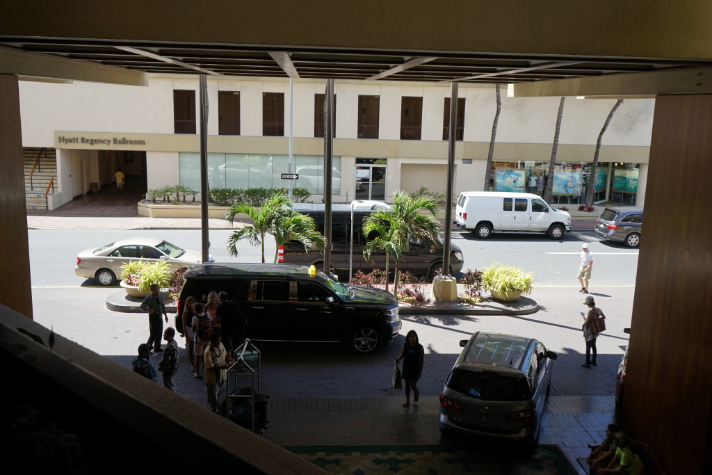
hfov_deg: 55.8
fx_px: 672
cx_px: 356
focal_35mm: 34
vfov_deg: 38.9
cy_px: 238
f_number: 6.3
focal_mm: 34
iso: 100
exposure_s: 1/125
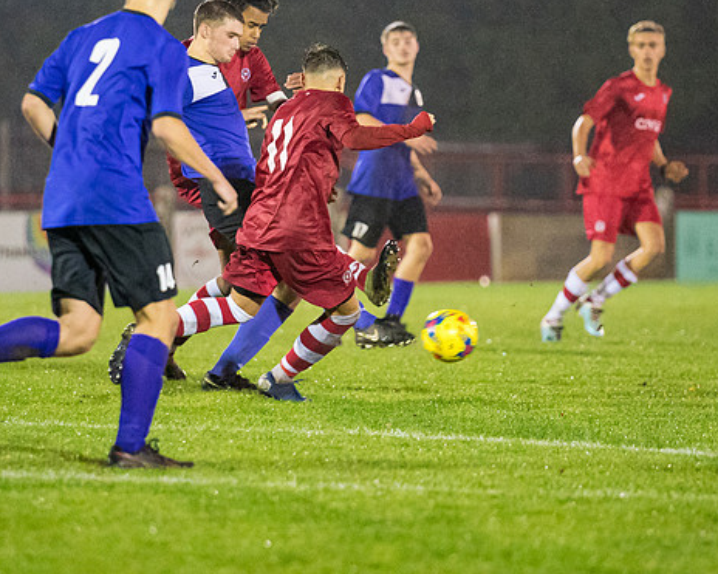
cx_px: 313
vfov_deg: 4.0
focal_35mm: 387
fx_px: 8222
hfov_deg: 5.0
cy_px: 229
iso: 6400
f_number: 2.8
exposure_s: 1/640
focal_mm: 189
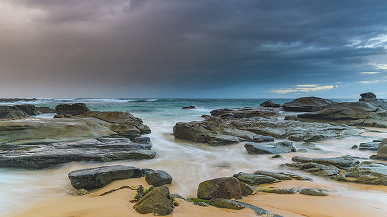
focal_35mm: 26
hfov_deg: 72.6
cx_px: 193
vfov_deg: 44.9
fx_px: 263
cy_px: 102
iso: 50
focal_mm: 16
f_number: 8
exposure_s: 1.6
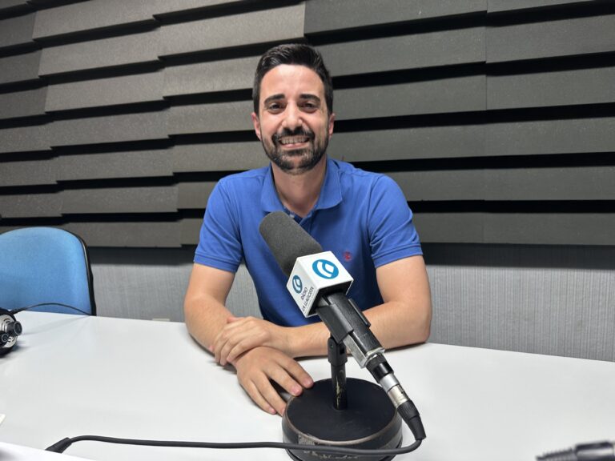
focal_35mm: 24
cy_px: 230
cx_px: 308
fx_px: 426
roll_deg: +3.6
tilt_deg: -10.7
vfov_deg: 56.8
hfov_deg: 71.6
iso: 125
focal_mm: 6.86
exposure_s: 1/50
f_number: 1.78
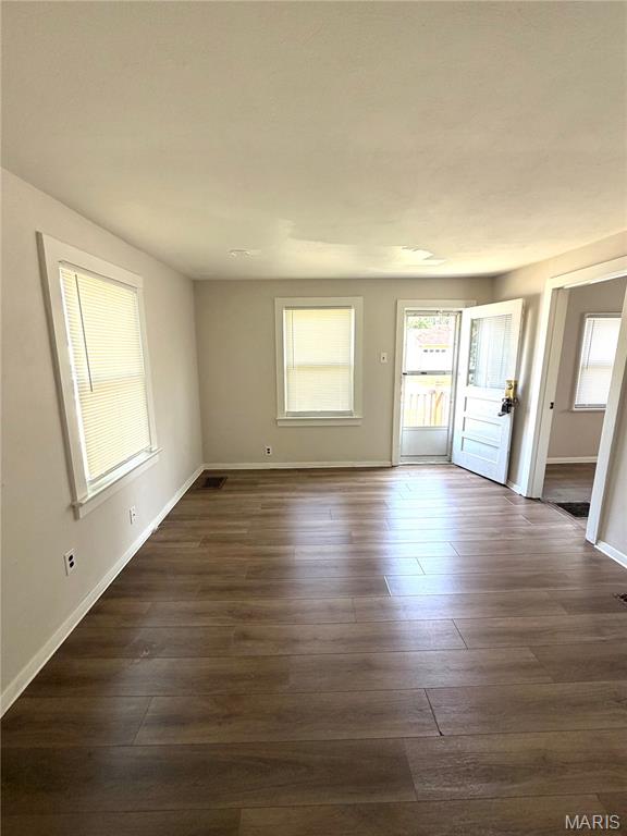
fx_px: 338
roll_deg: -0.3
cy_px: 418
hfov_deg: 85.7
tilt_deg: -10.3
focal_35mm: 14
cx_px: 314
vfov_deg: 102.1
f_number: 2.2
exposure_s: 1/121
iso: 160
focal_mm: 2.22
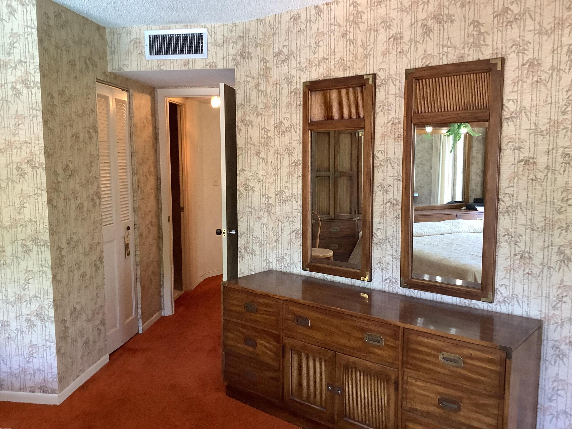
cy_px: 214
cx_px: 286
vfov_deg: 45.4
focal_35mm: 31
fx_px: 512
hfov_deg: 58.4
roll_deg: +1.8
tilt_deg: -7.4
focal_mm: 3.3
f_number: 2.4
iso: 200
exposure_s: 1/60
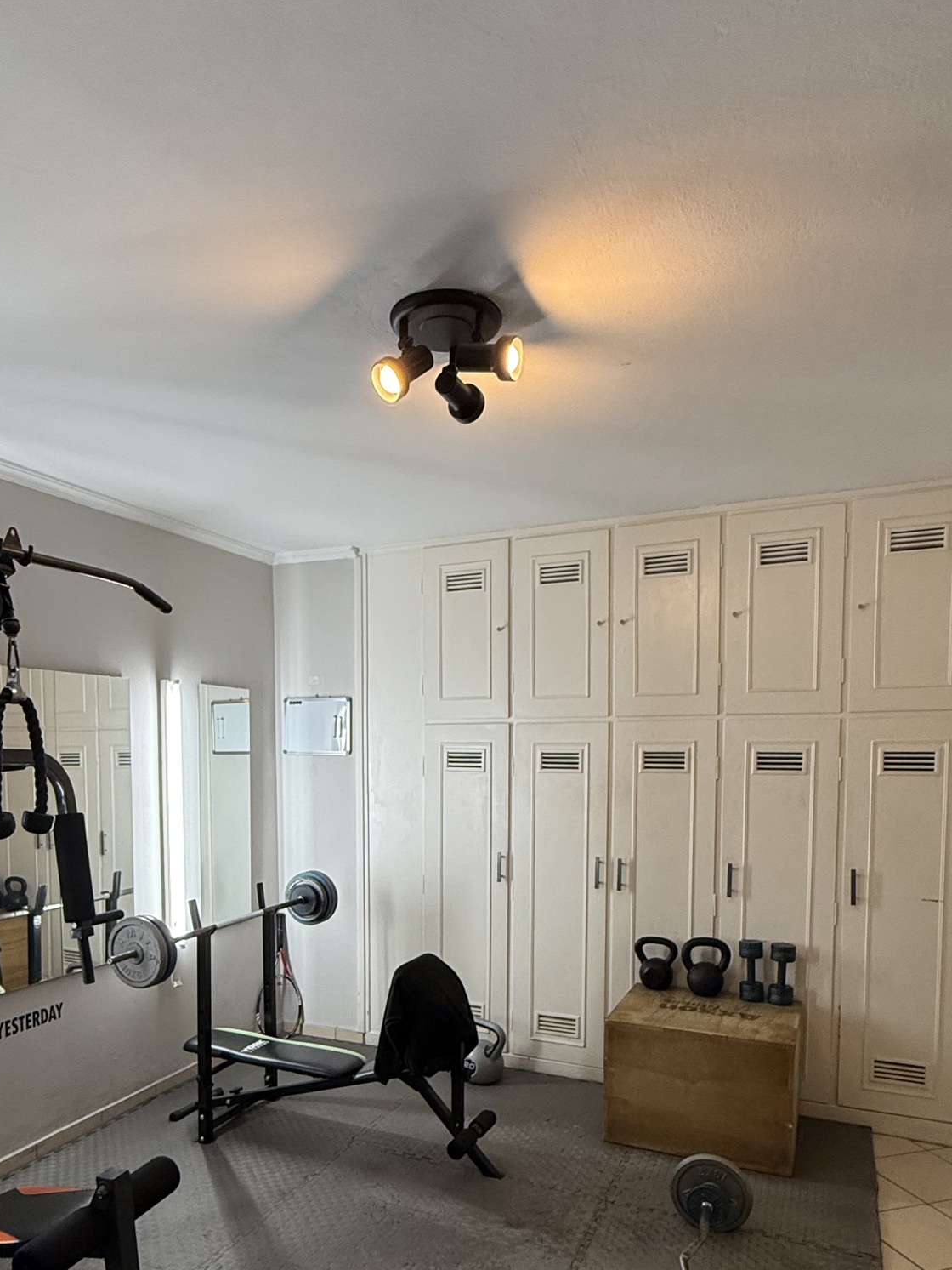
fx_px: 880
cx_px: 422
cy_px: 814
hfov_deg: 56.7
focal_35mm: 24
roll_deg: +0.4
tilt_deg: -2.9
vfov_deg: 70.1
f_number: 2.2
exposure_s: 1/100
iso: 250
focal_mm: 2.22
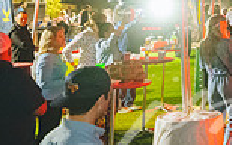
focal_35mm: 92
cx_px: 422
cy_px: -61
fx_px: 581
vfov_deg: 13.5
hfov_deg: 17.9
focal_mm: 24
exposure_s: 1/40
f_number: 3.5
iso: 4000
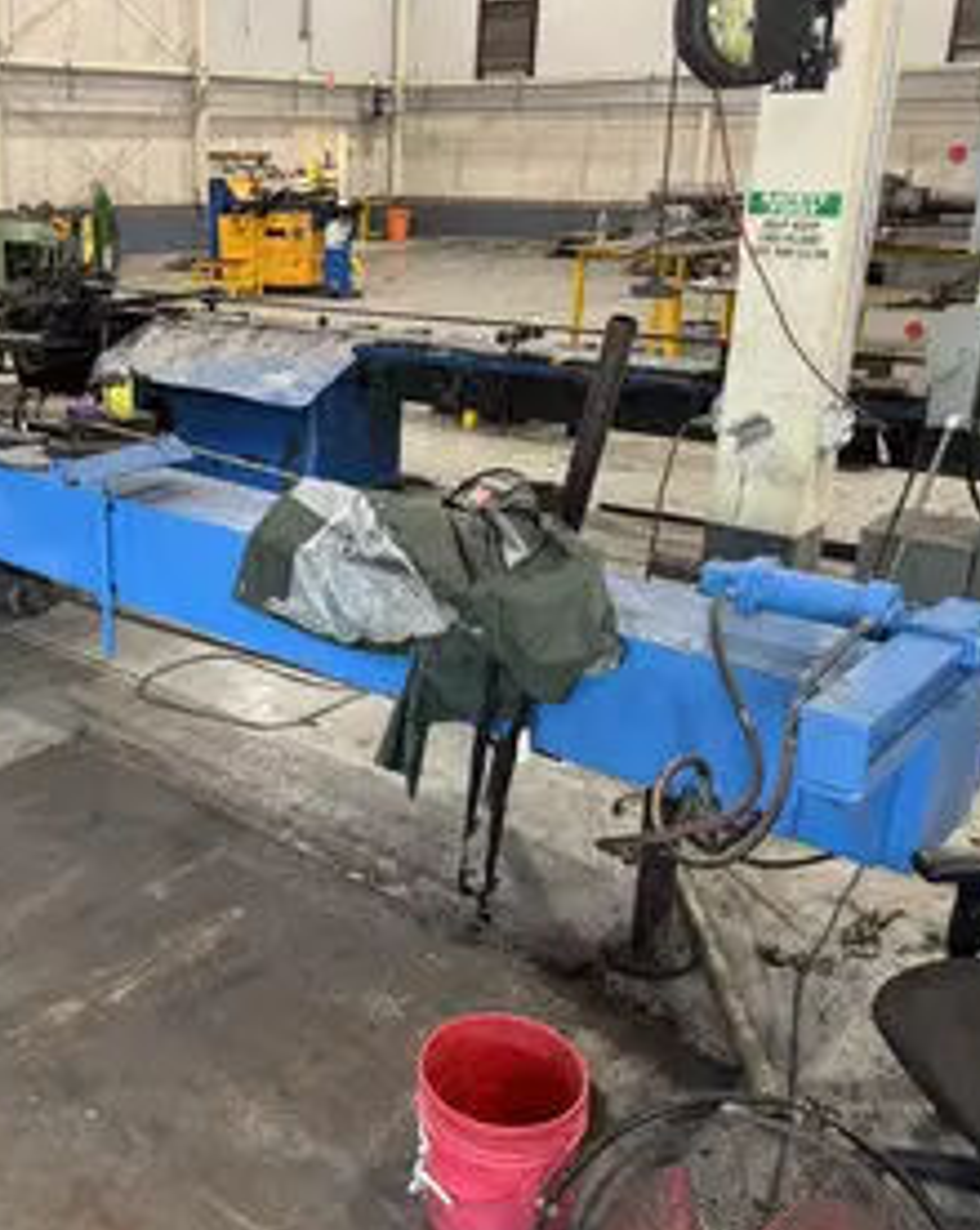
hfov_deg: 42.1
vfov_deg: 52.9
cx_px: 263
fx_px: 1235
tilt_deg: -19.7
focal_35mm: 34
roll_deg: -0.2
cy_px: 624
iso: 160
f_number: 1.78
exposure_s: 1/60
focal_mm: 6.76
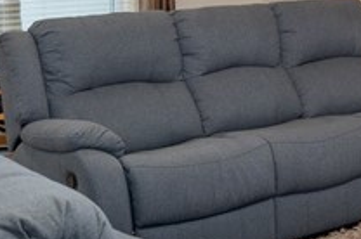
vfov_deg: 14.0
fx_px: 941
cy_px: -55
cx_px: 545
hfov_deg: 19.0
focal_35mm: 94
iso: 320
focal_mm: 18
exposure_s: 1/1.25
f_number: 8
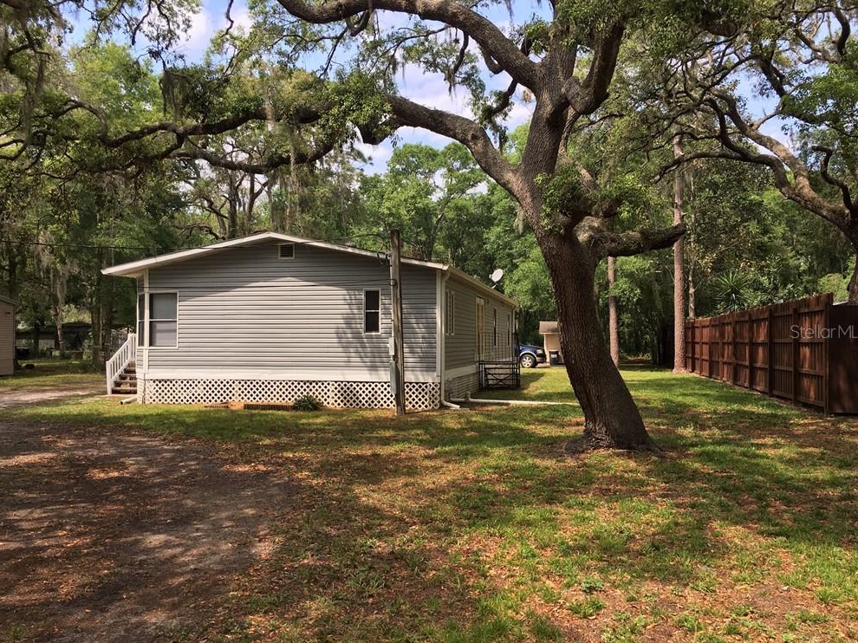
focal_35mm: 30
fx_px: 743
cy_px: 331
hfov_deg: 60.0
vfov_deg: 46.8
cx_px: 428
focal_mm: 4.15
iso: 25
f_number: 2.2
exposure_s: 1/746
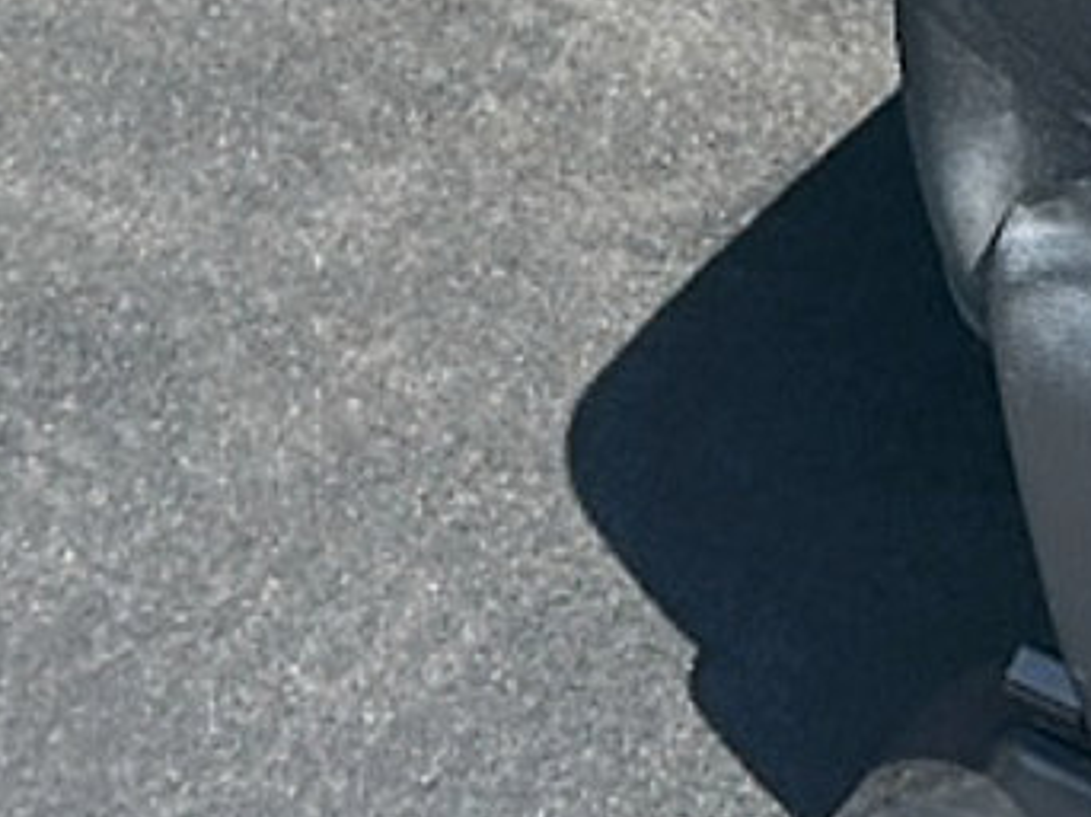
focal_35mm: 117
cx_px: 1085
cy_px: -827
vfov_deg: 11.4
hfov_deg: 16.5
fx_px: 3685
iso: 125
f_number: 1.78
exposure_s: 1/1727
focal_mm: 6.86
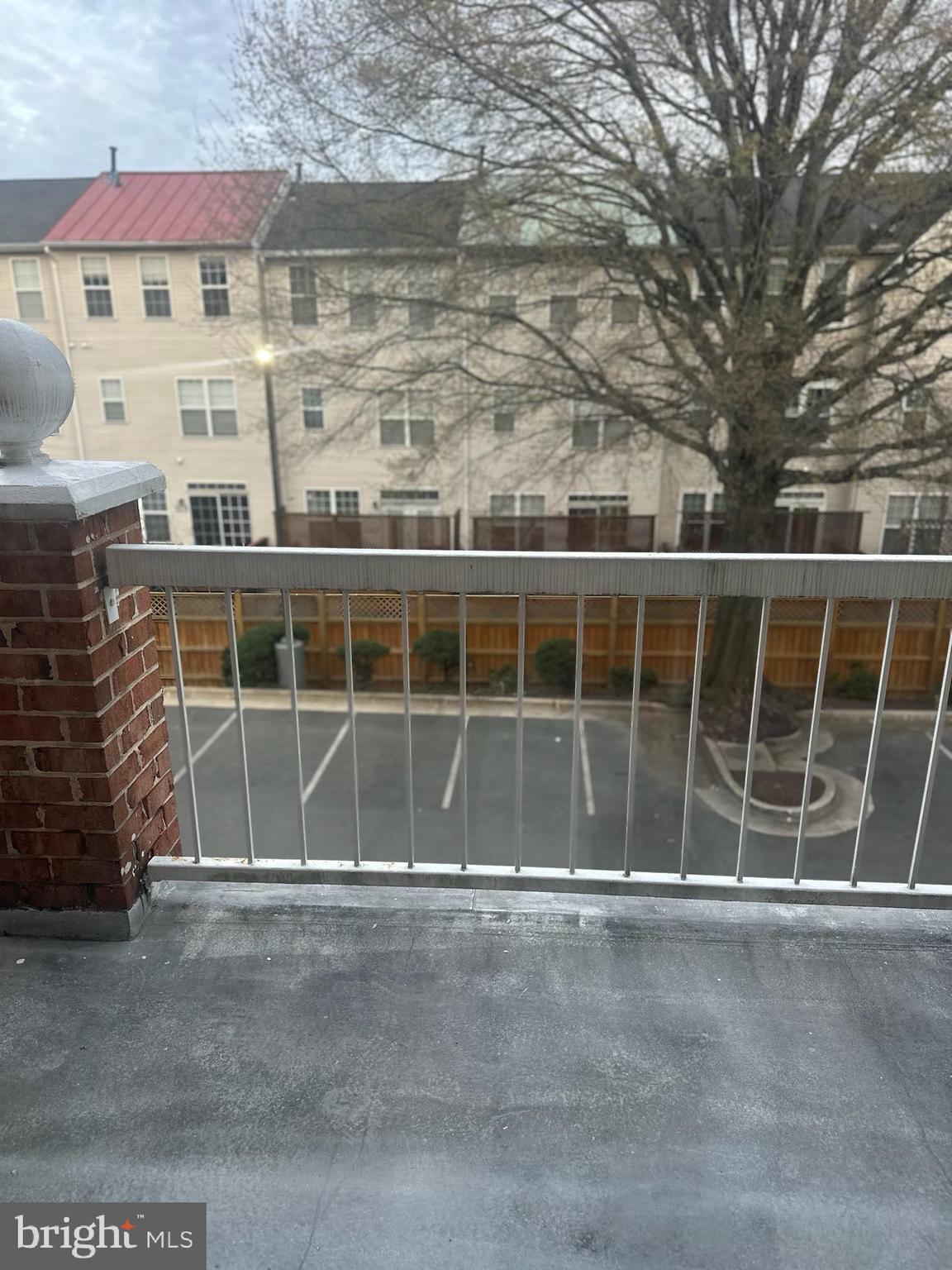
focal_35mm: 24
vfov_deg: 71.6
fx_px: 880
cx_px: 476
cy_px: 635
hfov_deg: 56.8
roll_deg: -0.4
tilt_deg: -17.8
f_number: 1.78
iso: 64
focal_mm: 6.86
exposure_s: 1/120
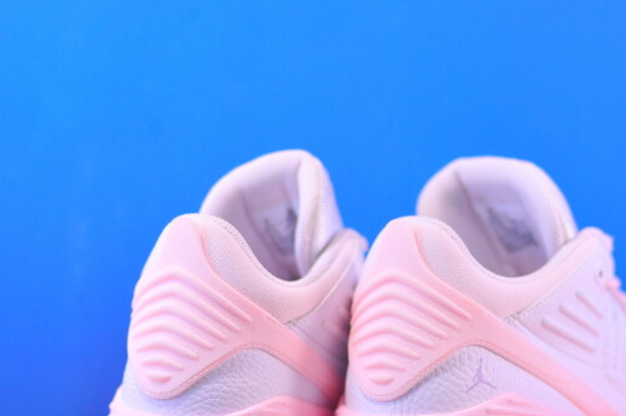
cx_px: 408
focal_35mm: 118
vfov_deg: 11.6
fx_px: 2050
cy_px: 260
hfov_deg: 17.3
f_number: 2
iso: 250
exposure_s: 1/320
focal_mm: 50
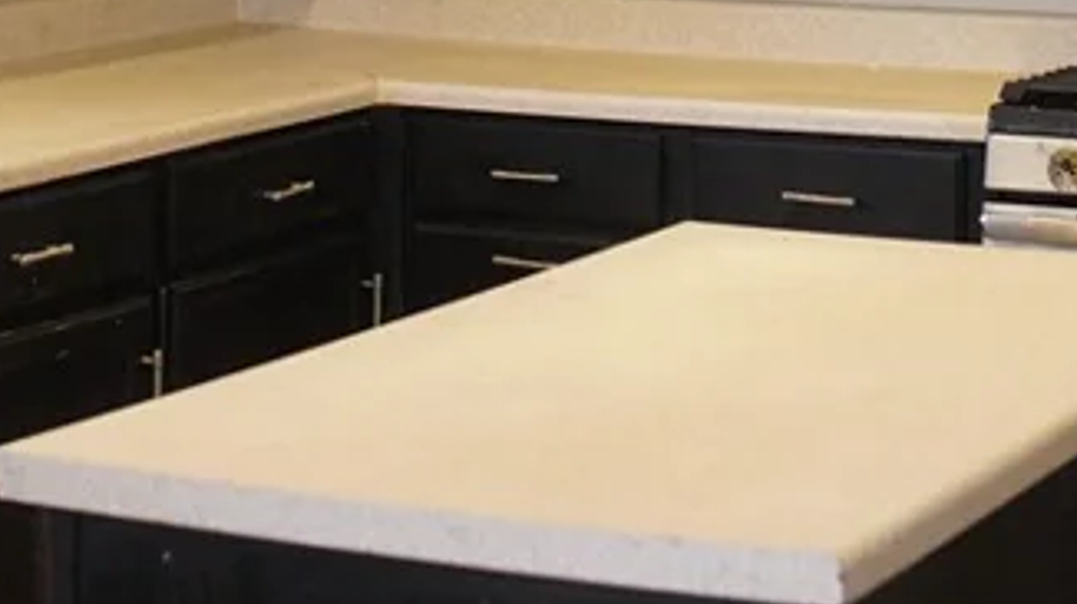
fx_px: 3244
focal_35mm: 114
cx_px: 572
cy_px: -190
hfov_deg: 18.8
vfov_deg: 10.4
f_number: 2.2
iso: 1600
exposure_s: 1/160
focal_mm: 23
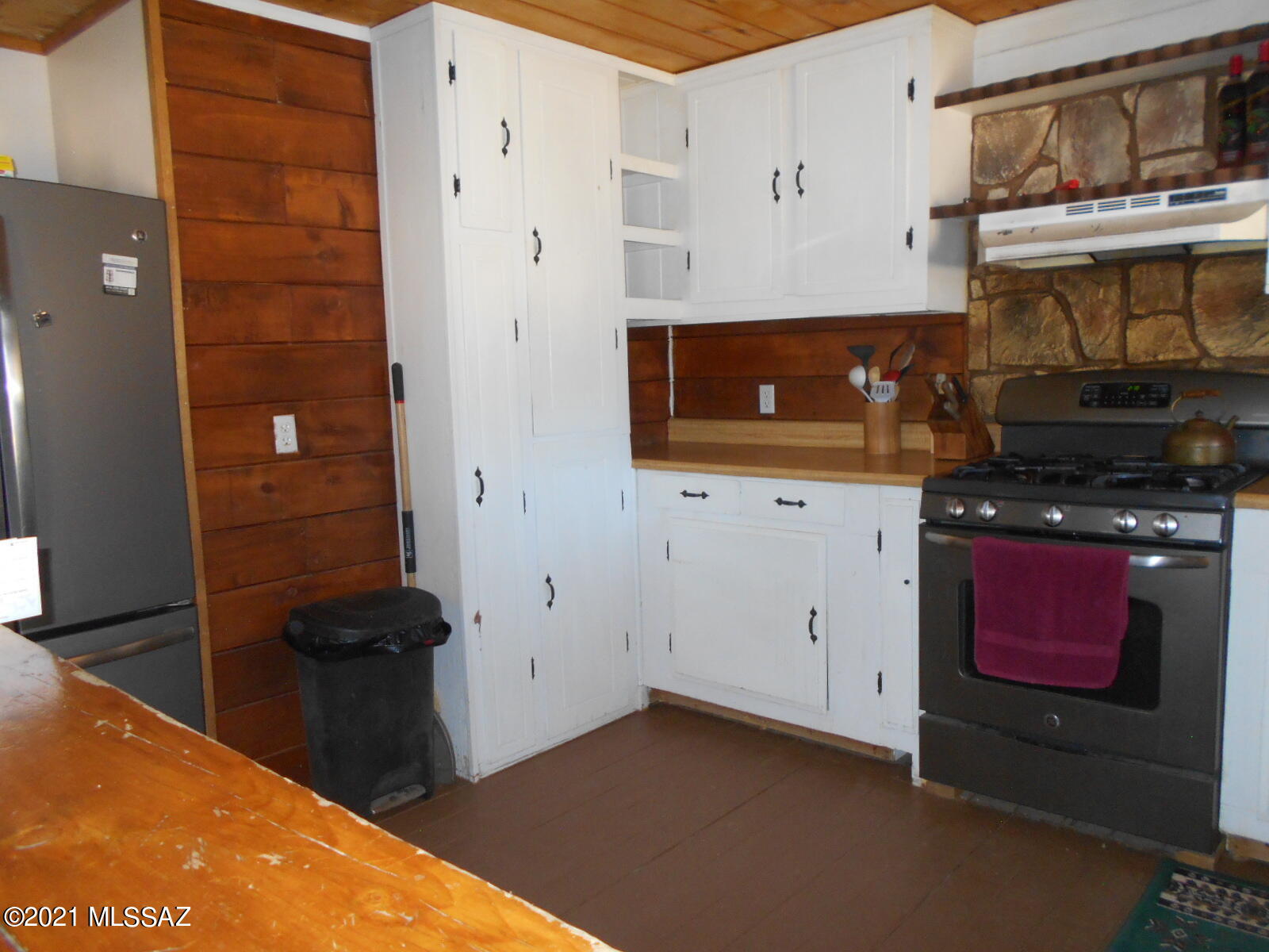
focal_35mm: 26
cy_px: 476
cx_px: 634
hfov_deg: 67.3
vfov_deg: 53.1
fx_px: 953
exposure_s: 1/25
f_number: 3.2
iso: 220
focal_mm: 4.6
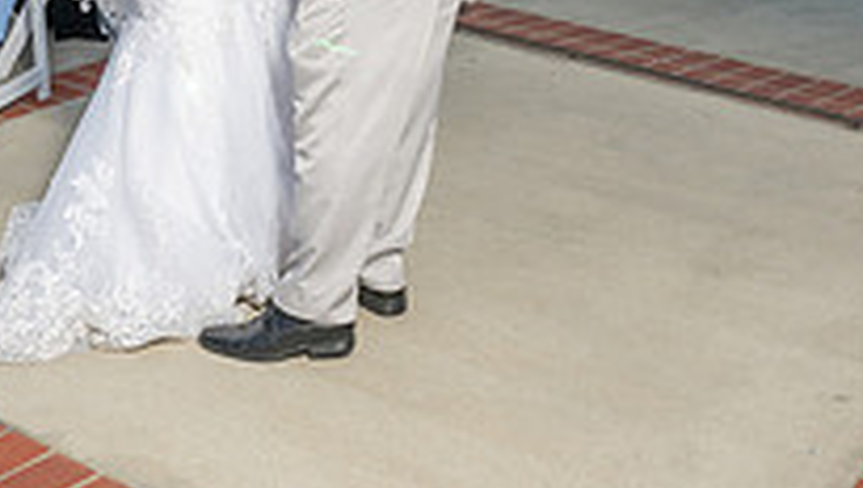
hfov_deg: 29.6
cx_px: 324
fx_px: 1627
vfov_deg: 16.0
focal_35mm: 71
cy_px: -179
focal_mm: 24
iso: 250
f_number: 4.5
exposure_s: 1/160
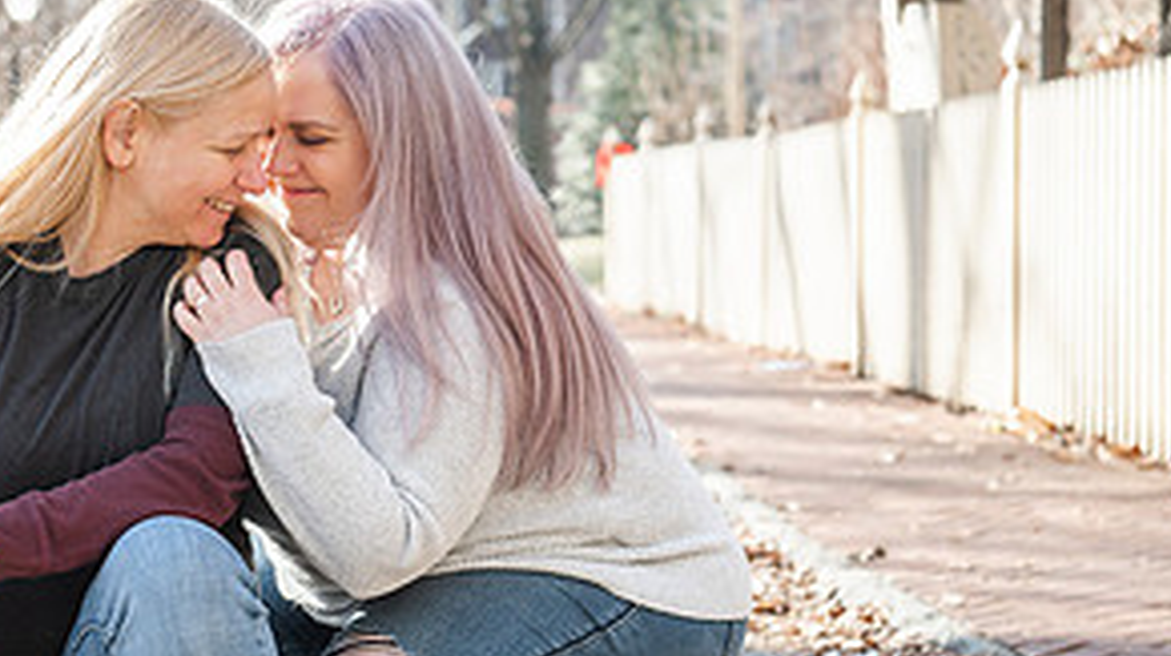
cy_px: 316
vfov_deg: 10.5
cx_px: 624
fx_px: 3567
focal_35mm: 115
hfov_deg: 18.6
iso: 400
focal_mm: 55
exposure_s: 1/800
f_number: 4
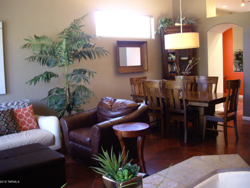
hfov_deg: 47.9
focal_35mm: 39
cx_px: 124
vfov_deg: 36.8
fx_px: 282
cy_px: 92
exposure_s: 1/10
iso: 400
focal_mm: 7.9
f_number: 2.8
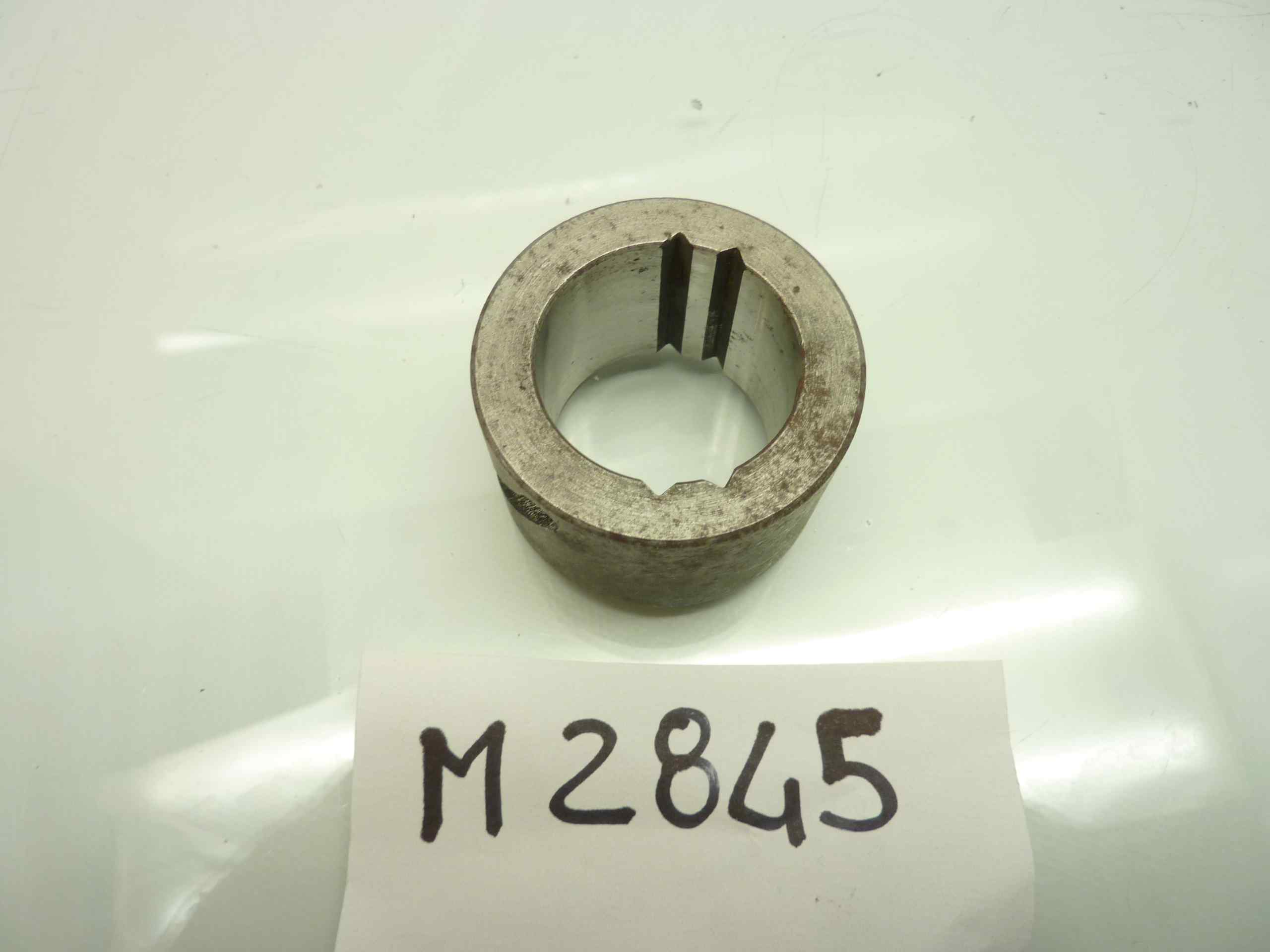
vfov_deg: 54.9
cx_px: 635
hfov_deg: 69.4
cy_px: 476
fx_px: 917
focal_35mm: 25
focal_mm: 4.1
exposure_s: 1/15
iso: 80
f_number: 3.3
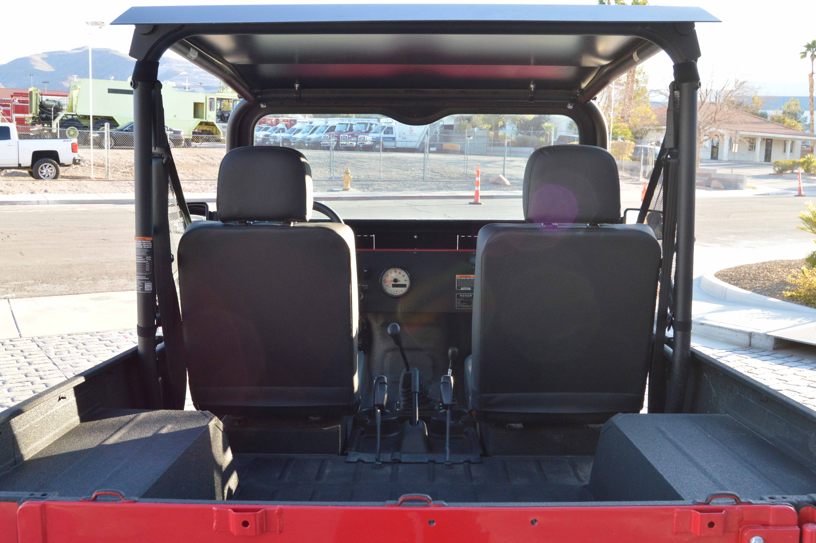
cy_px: 272
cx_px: 408
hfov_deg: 55.1
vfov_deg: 38.3
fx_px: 781
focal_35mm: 34
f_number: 11
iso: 800
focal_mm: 23
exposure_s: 1/100
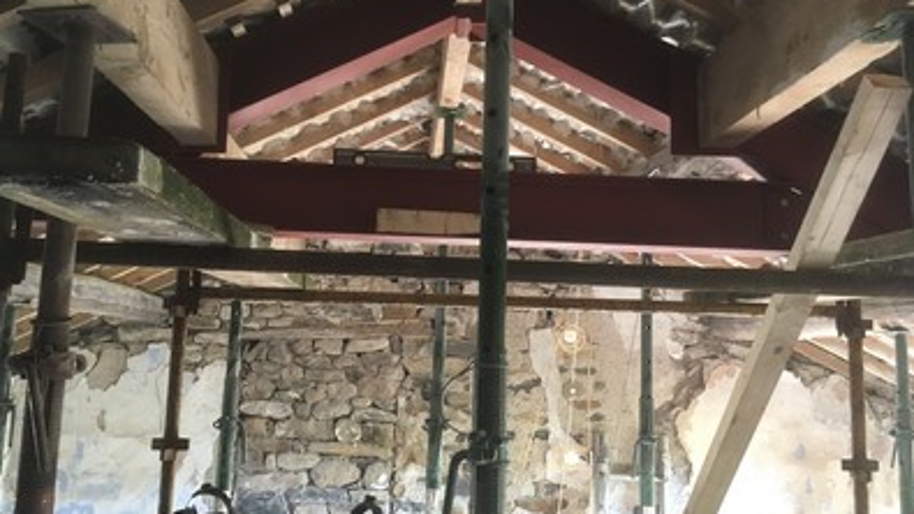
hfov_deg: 61.0
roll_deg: -1.6
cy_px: 238
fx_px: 775
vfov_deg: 36.6
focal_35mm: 32
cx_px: 454
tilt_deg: +10.4
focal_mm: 4.15
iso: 160
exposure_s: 1/33
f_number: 2.2
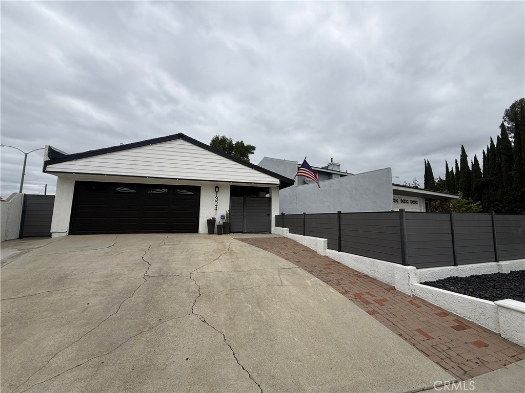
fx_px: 212
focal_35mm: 14
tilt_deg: +8.2
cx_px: 262
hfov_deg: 102.1
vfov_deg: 85.7
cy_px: 196
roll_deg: -1.0
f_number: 2.2
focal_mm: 2.22
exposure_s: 1/2841
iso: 50
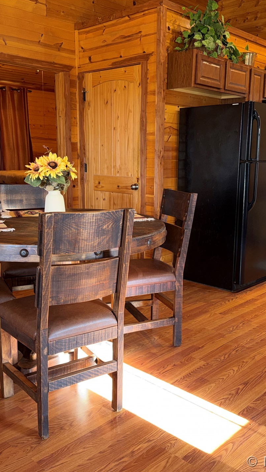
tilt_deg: -10.2
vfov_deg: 56.6
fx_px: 439
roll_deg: -0.4
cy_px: 235
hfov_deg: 33.7
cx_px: 142
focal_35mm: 35
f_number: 1.78
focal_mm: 6.76
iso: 100
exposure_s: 1/15
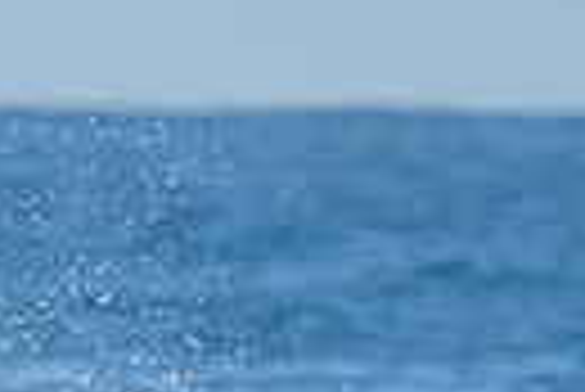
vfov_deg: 0.4
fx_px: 57947
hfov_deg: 0.6
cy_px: 737
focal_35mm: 3562
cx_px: -225
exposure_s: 1/2000
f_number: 11
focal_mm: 800
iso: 2500
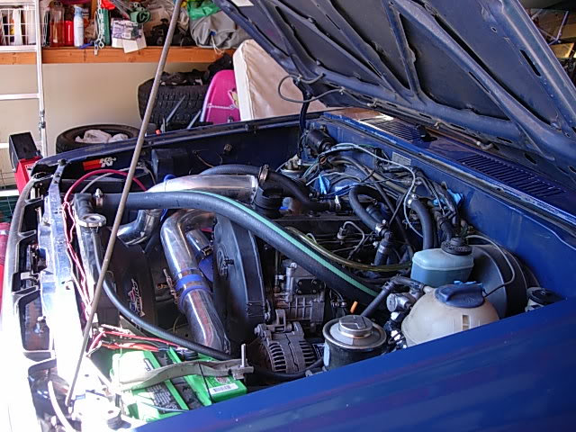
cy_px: 216
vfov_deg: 37.7
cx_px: 288
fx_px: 632
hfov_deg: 49.0
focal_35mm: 38
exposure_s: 1/34
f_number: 2.8
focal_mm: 7.8
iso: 64
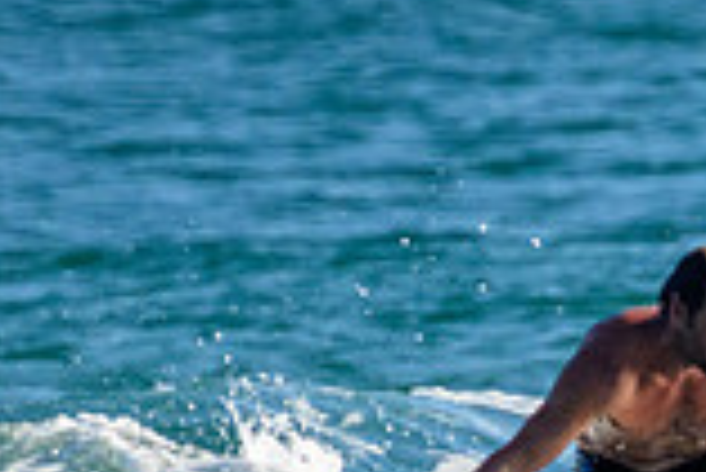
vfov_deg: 0.3
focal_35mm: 4074
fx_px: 79968
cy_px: 571
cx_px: 1044
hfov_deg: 0.5
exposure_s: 1/2000
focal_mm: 800
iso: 1800
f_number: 11
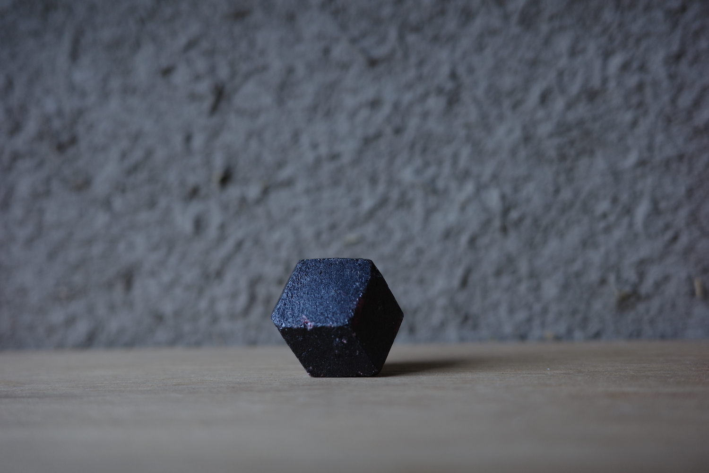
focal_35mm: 40
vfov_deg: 33.4
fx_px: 788
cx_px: 354
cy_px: 236
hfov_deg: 48.5
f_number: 2.8
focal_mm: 26
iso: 200
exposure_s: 1/80
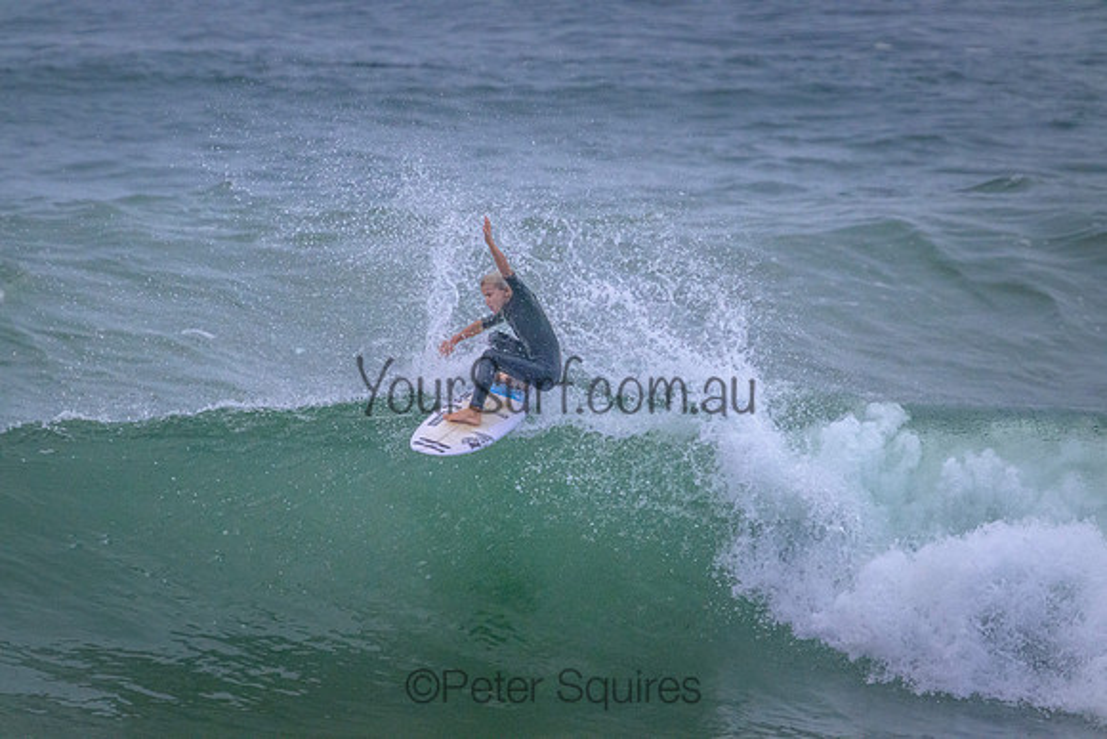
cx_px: 554
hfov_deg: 2.6
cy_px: 370
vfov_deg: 1.7
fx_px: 24605
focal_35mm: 800
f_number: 11
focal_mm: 800
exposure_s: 1/2000
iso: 5600
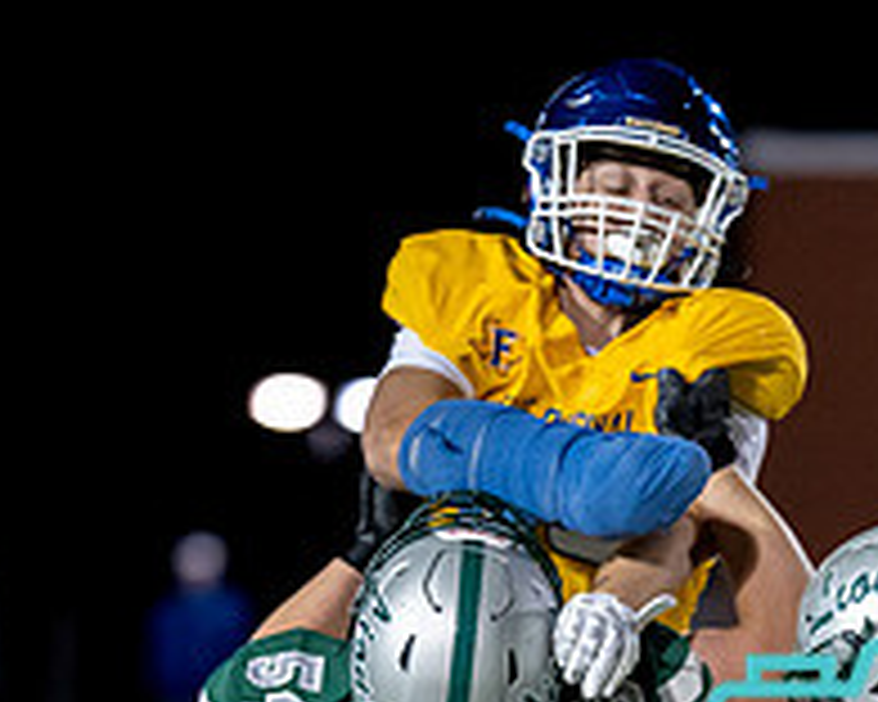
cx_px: 724
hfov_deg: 3.4
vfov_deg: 2.7
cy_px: 977
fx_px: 14786
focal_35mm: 569
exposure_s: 1/1250
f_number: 1.8
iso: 1600
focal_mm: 135
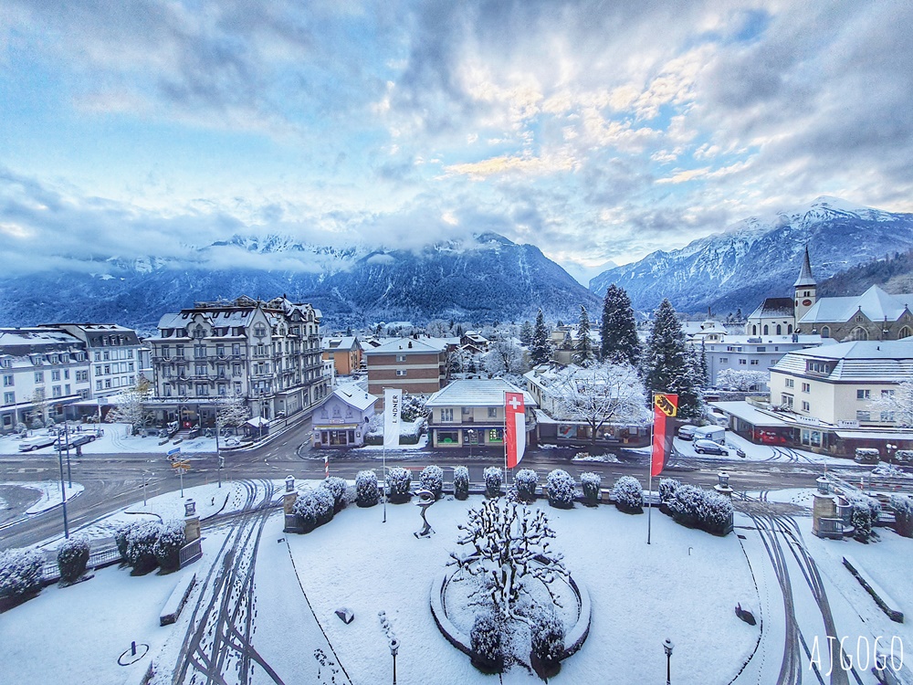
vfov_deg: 89.9
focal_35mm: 13
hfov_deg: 106.2
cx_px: 456
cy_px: 342
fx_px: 343
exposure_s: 1/282
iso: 50
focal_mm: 1.74
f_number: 2.2
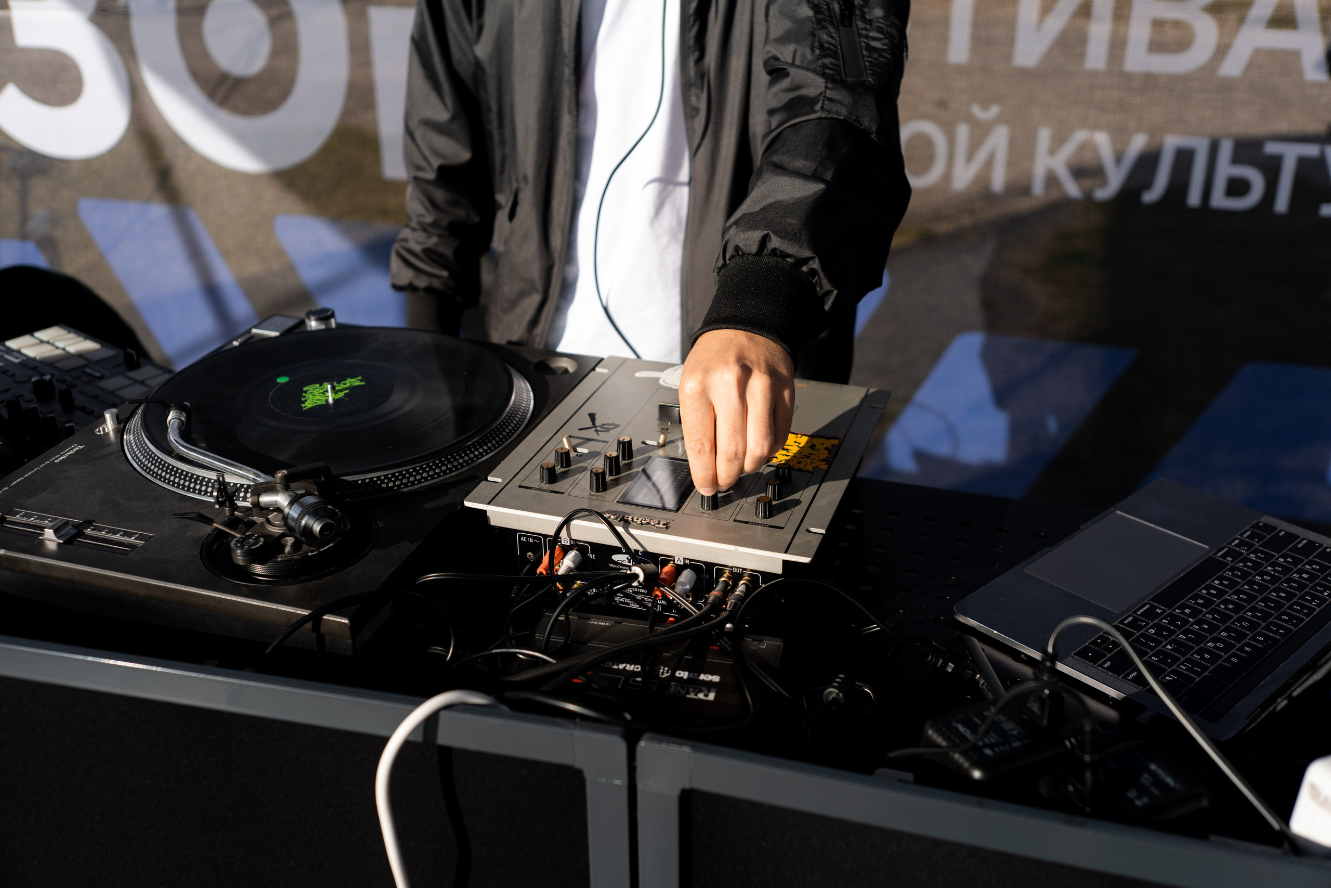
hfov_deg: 54.4
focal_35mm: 35
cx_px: 666
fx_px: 1294
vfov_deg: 37.9
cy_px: 444
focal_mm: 35
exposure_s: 1/1250
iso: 100
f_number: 2.8
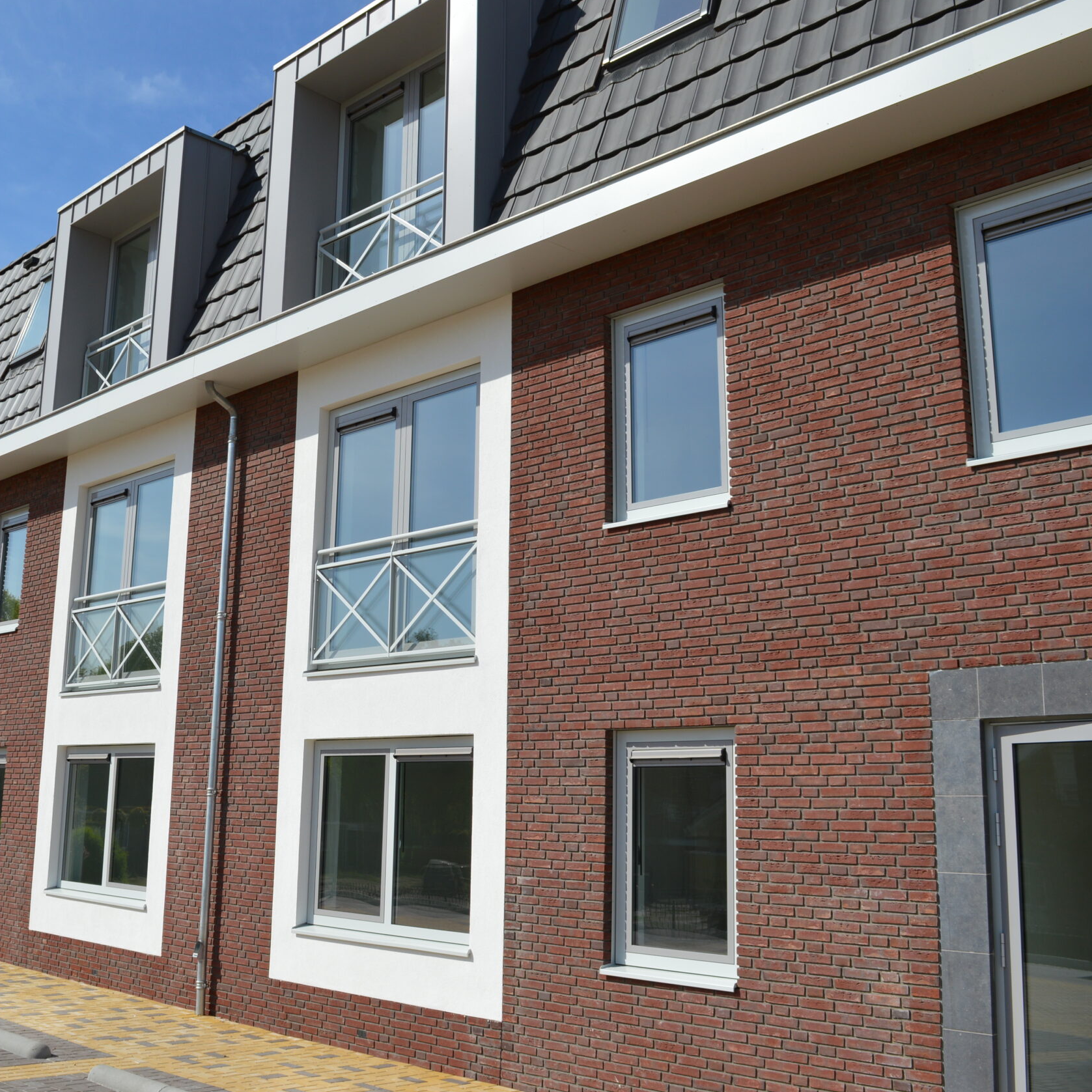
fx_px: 1249
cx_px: 328
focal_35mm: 35
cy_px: 540
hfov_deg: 46.2
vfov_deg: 47.2
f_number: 9
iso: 100
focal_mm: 18
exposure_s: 1/320
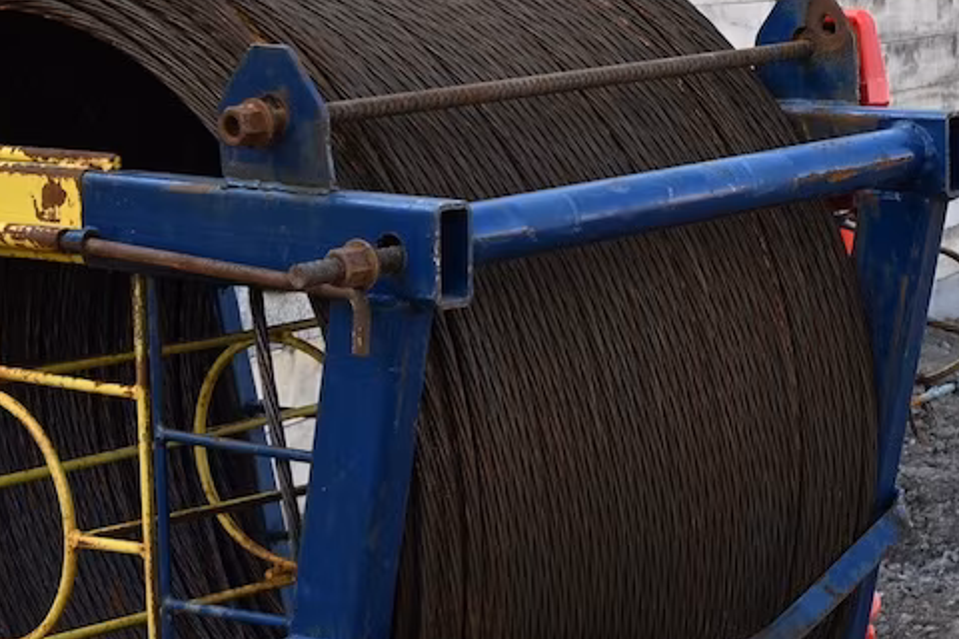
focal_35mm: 120
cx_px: 809
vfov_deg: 11.4
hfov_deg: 16.9
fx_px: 3196
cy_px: 290
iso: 180
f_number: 5.6
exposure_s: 1/250
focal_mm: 30
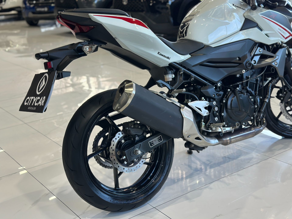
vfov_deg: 30.3
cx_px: 146
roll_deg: +3.6
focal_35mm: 48
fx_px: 405
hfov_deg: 39.7
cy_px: 110
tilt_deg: -17.8
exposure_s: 1/170
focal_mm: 6.86
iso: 125
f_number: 1.78
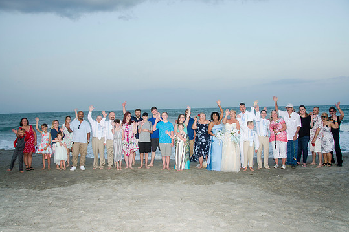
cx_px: 176
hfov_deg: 63.7
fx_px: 281
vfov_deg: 44.9
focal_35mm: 29
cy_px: 121
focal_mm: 18
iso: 100
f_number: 5.6
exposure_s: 1/125
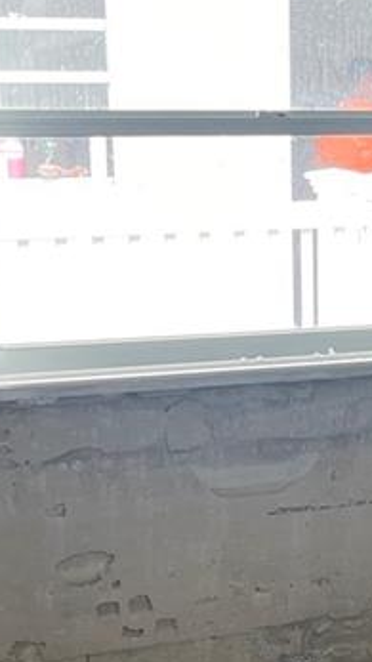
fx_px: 1720
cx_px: 401
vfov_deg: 20.8
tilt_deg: -21.4
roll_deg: +0.1
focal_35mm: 98
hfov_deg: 12.2
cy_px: 717
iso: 100
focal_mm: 5.1
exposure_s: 1/120
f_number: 1.6
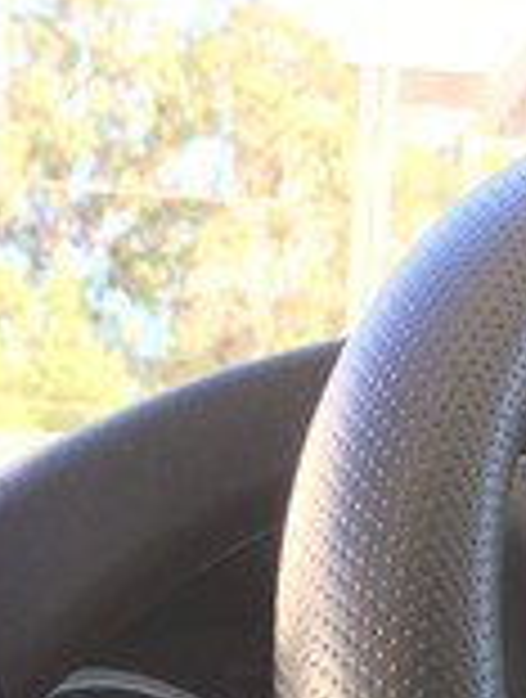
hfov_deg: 13.3
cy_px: 1198
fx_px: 2260
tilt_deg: -11.7
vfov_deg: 15.4
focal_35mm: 112
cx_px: 175
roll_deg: -4.4
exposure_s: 1/50
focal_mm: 4.15
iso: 32
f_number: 2.2
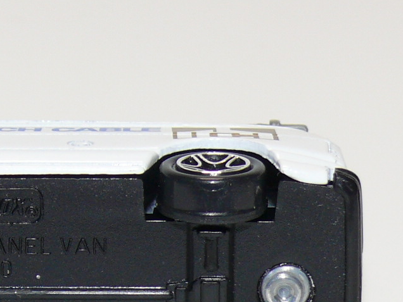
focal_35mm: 244
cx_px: 15
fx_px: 2841
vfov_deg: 6.1
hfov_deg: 8.1
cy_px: 242
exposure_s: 1/30
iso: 100
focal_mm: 13
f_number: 4
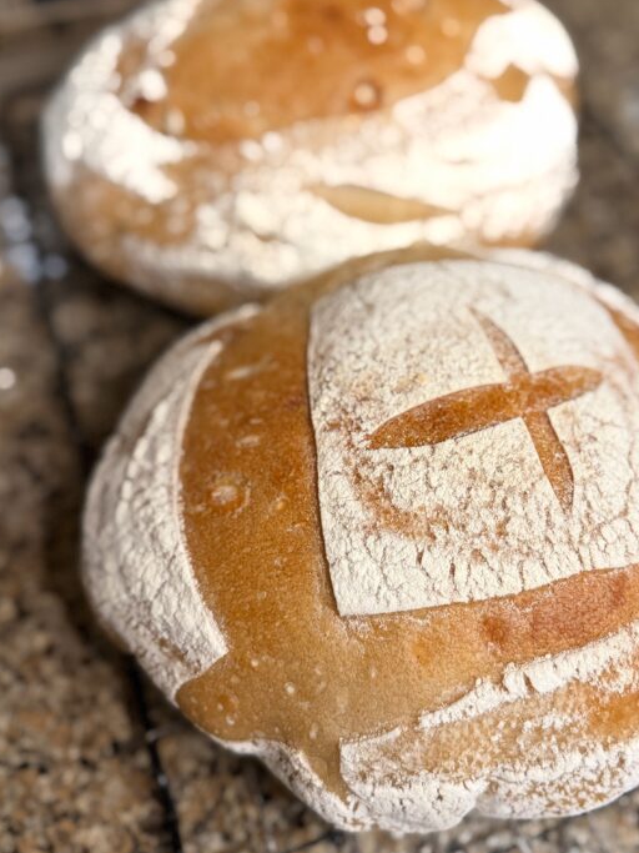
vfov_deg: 51.2
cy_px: 372
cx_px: 399
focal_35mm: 36
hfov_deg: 39.4
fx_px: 886
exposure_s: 1/60
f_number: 1.78
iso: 400
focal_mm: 6.76
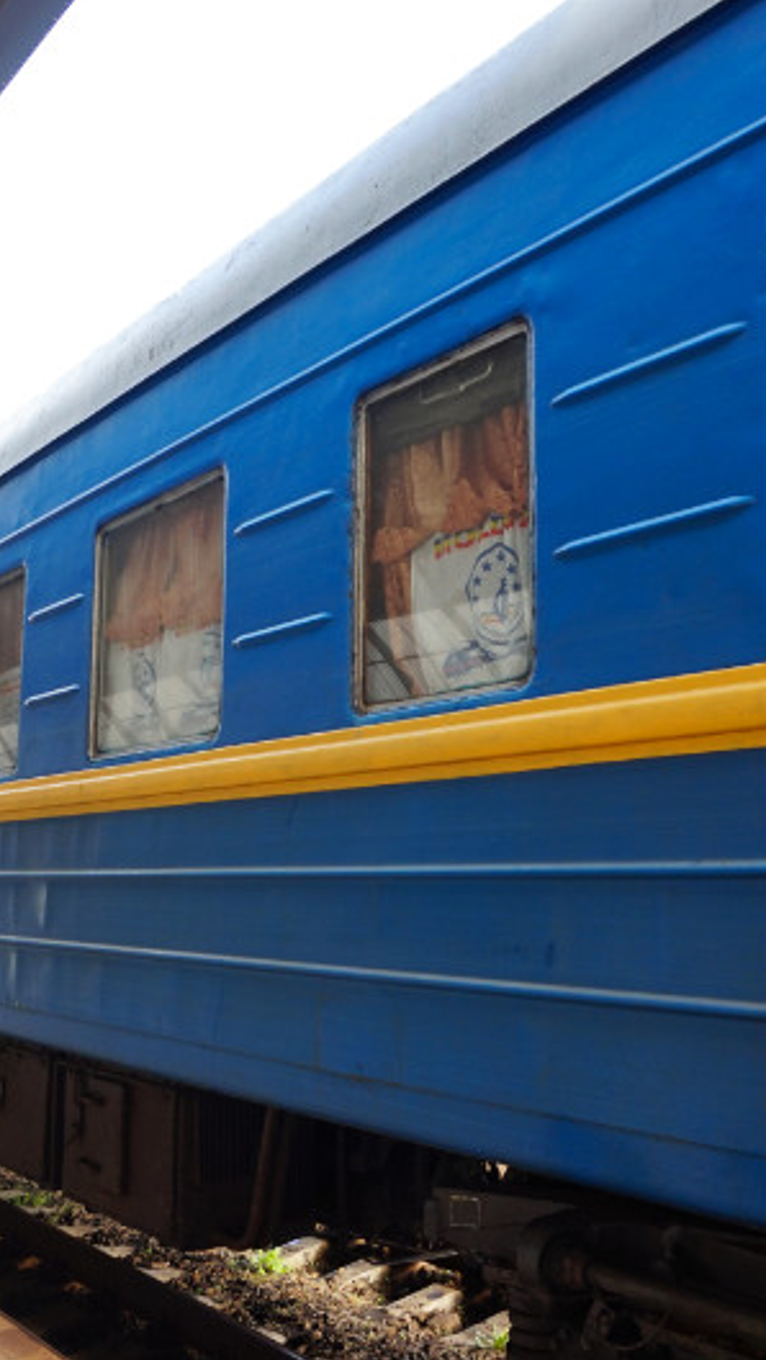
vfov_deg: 52.8
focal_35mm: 38
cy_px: 677
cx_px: 347
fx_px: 1371
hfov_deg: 31.2
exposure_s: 1/60
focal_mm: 16
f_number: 4
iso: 100
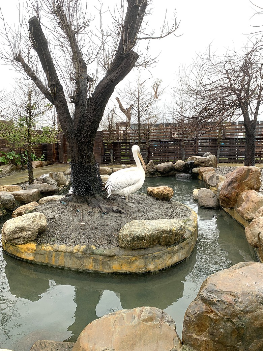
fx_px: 263
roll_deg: +1.5
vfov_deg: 67.3
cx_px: 132
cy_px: 176
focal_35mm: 26
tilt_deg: -6.7
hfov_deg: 53.1
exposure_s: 1/264
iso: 25
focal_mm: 4.25
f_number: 1.8
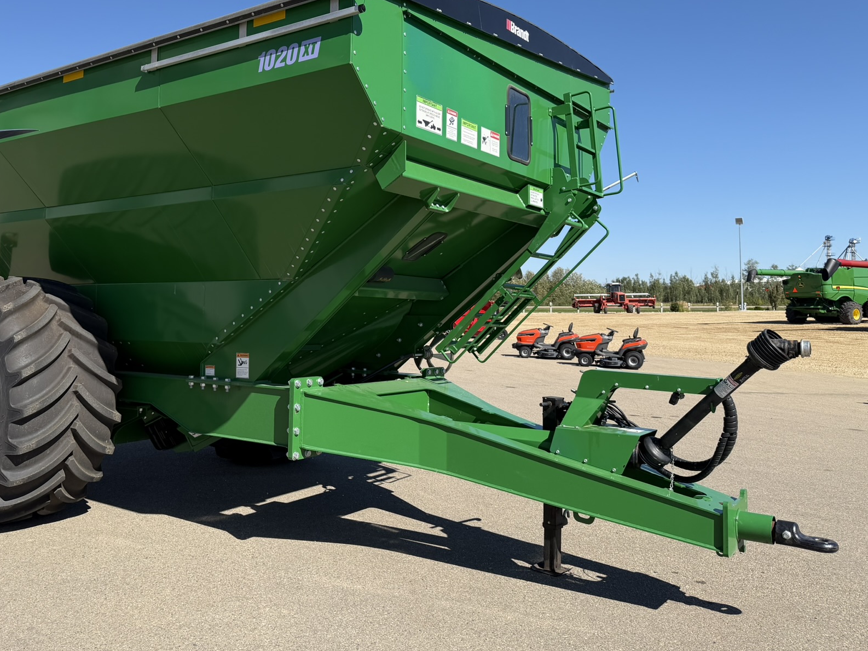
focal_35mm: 31
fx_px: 777
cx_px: 329
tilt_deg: +2.6
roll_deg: -0.2
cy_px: 256
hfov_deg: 57.7
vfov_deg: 45.2
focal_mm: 6.76
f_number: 1.78
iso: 80
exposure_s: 1/3759
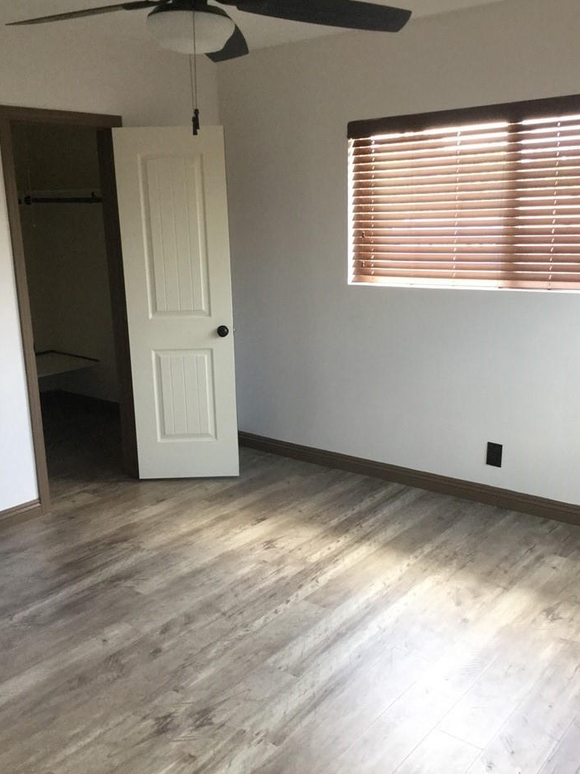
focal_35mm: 34
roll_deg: +1.0
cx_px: 289
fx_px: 760
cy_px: 384
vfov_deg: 54.0
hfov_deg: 41.8
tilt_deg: -13.5
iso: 50
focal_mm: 3.3
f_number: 2.4
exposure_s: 1/30
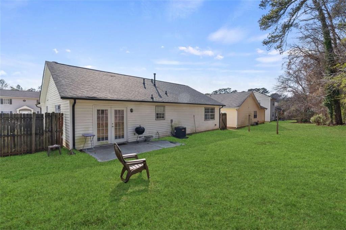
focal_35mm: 16
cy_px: 115
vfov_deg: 73.8
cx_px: 173
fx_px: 154
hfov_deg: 96.7
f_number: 10
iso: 200
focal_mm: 16
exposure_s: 1/8
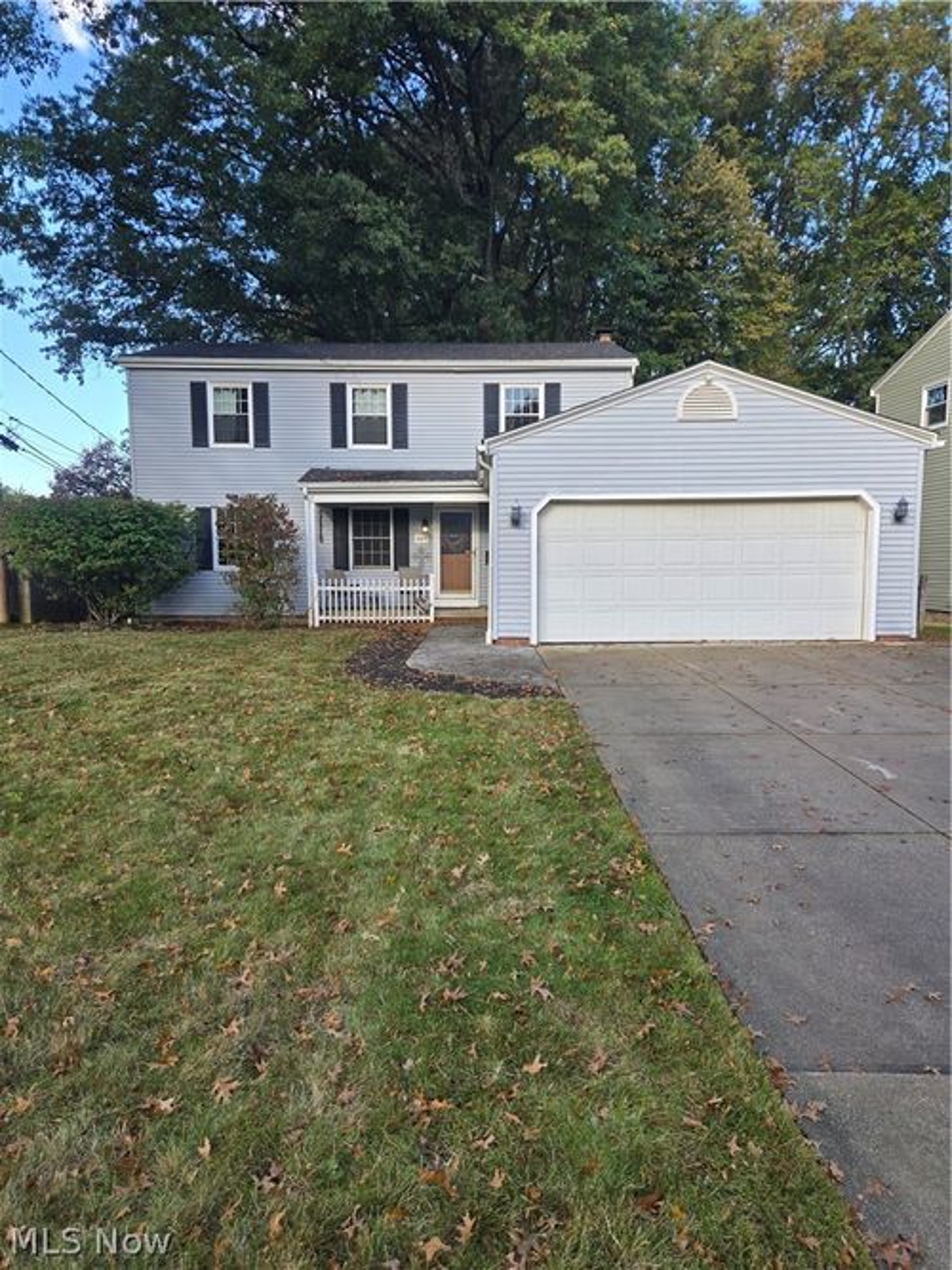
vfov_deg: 73.9
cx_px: 476
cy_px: 635
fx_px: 844
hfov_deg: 58.9
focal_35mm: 23
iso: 25
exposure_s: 1/296
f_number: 1.8
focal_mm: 5.4
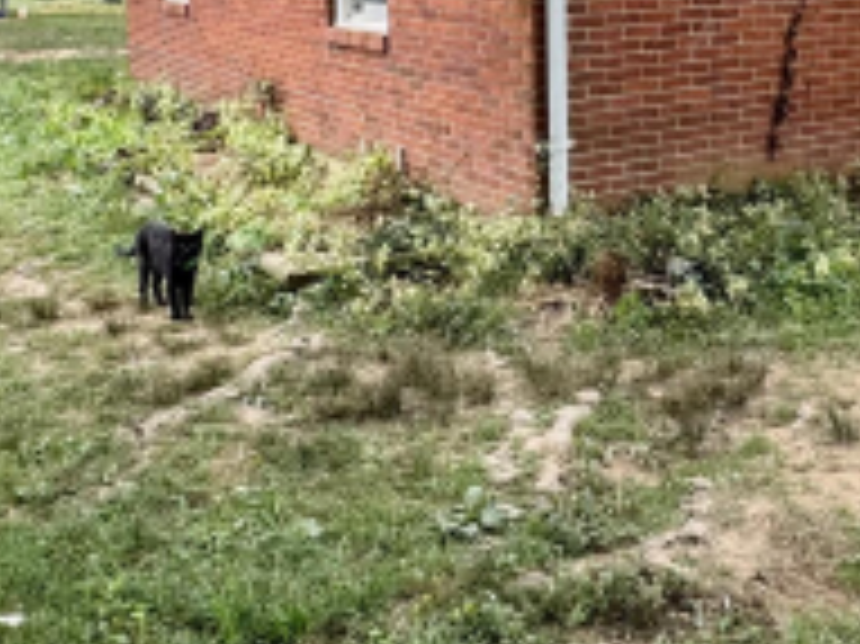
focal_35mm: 49
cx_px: 570
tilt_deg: -6.5
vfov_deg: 27.8
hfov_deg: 38.5
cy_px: -9
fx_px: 1217
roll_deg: +1.1
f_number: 2.2
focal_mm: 2.22
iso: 40
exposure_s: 1/263
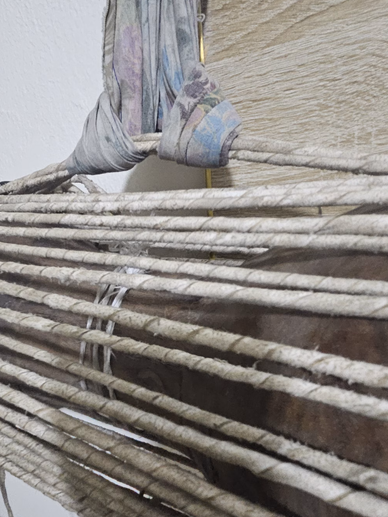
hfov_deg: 54.6
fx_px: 374
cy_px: 297
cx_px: 159
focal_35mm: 25
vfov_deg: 69.0
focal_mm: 1.74
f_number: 2.2
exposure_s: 1/33.3
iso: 640
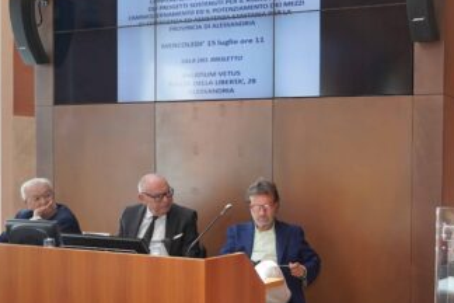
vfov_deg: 25.0
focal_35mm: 54
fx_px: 681
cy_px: 190
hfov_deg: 34.9
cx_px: 401
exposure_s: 1/200
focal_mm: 24
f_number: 4
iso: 640
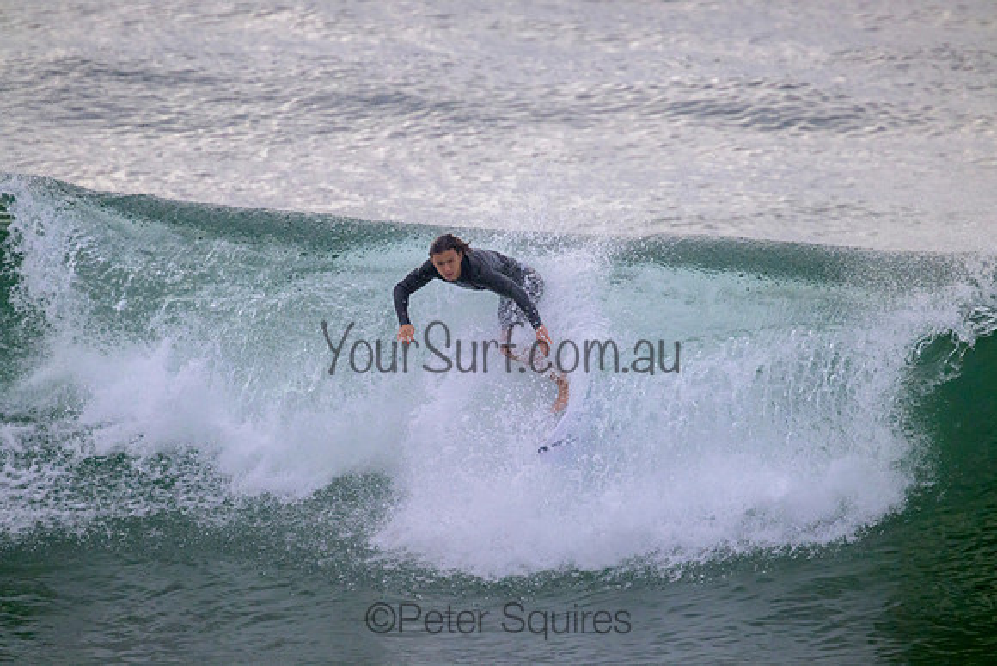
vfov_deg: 1.7
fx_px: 22160
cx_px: 498
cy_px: 333
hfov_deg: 2.6
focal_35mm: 800
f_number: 11
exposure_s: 1/2000
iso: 2500
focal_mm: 800
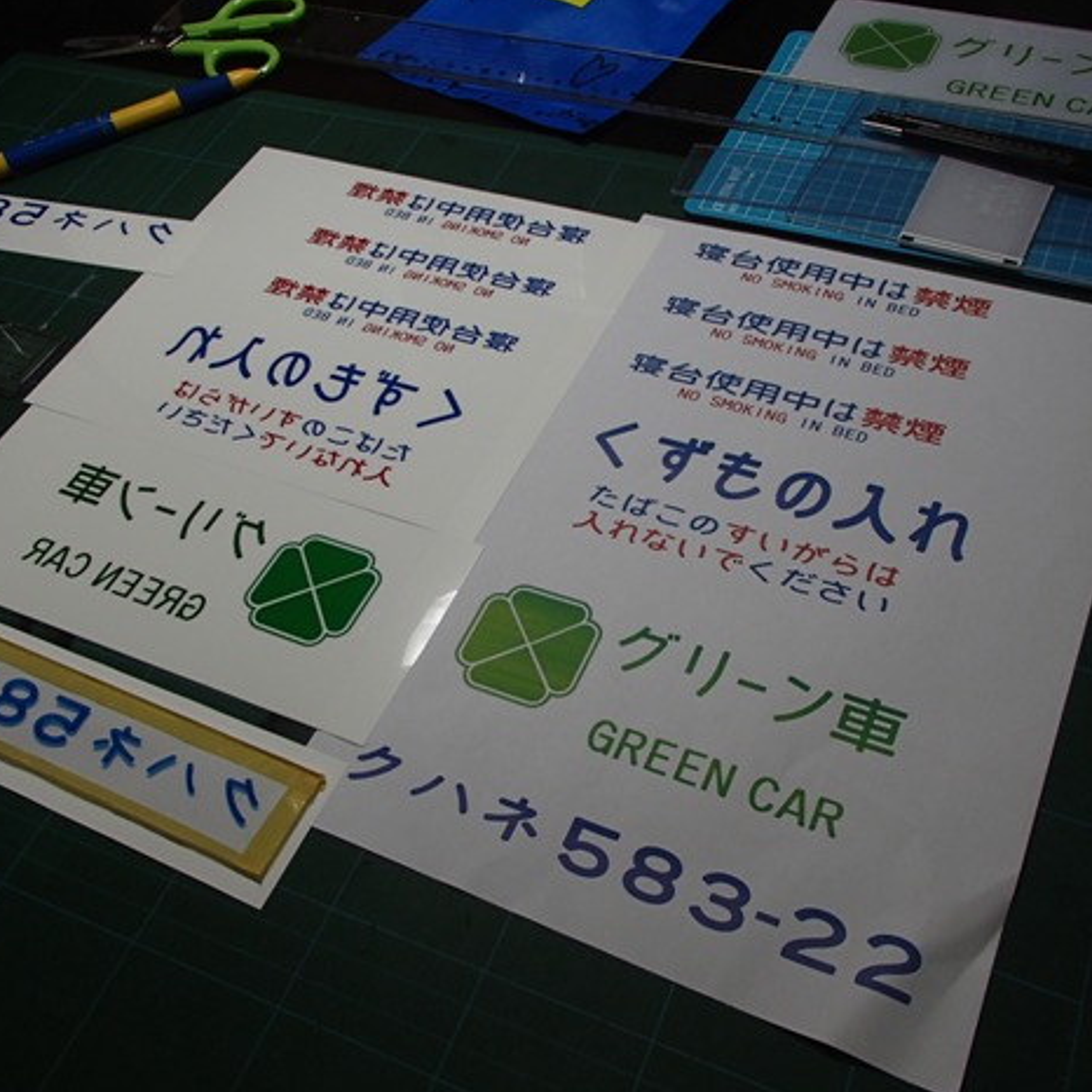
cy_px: 548
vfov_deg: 48.5
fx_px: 1213
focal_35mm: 34
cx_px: 567
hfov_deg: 48.4
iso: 100
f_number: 3.9
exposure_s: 1/60
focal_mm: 5
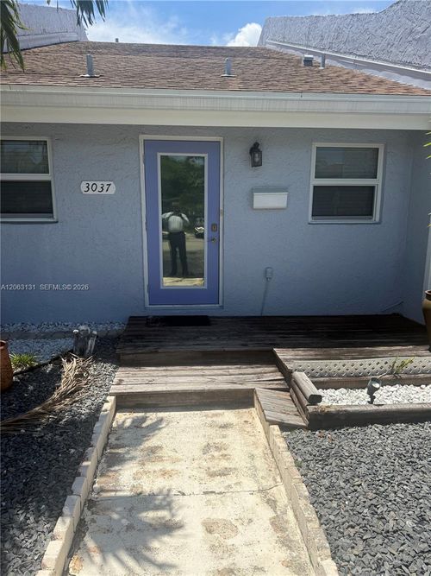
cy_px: 288
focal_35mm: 24
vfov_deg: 71.6
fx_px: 399
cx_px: 216
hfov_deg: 56.8
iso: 80
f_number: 1.78
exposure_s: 1/4673
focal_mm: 6.76
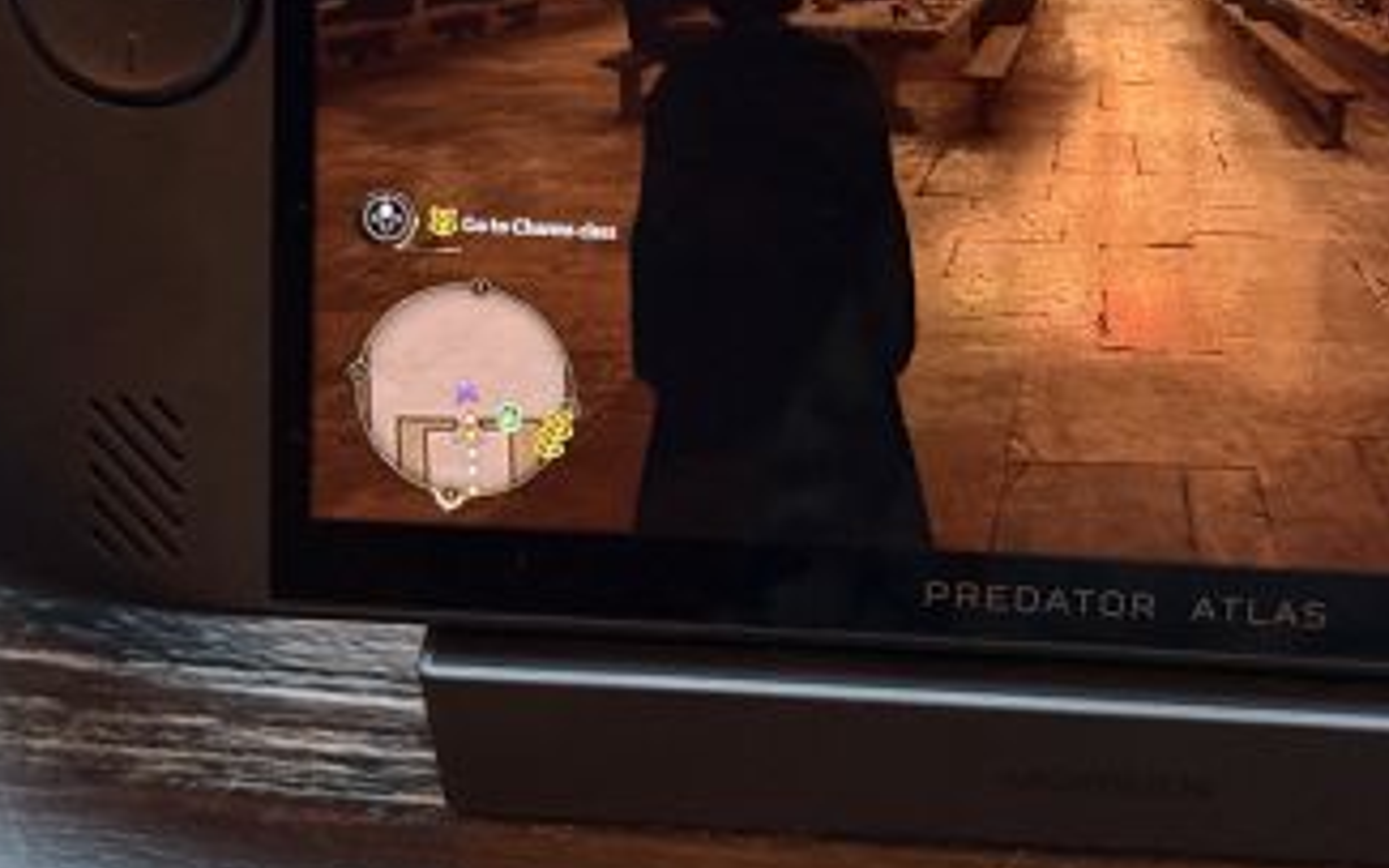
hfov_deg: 19.5
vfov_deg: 12.4
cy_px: 156
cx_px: 1184
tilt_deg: -46.3
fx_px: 3974
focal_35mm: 105
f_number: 1.78
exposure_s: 1/36
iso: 500
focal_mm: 6.76
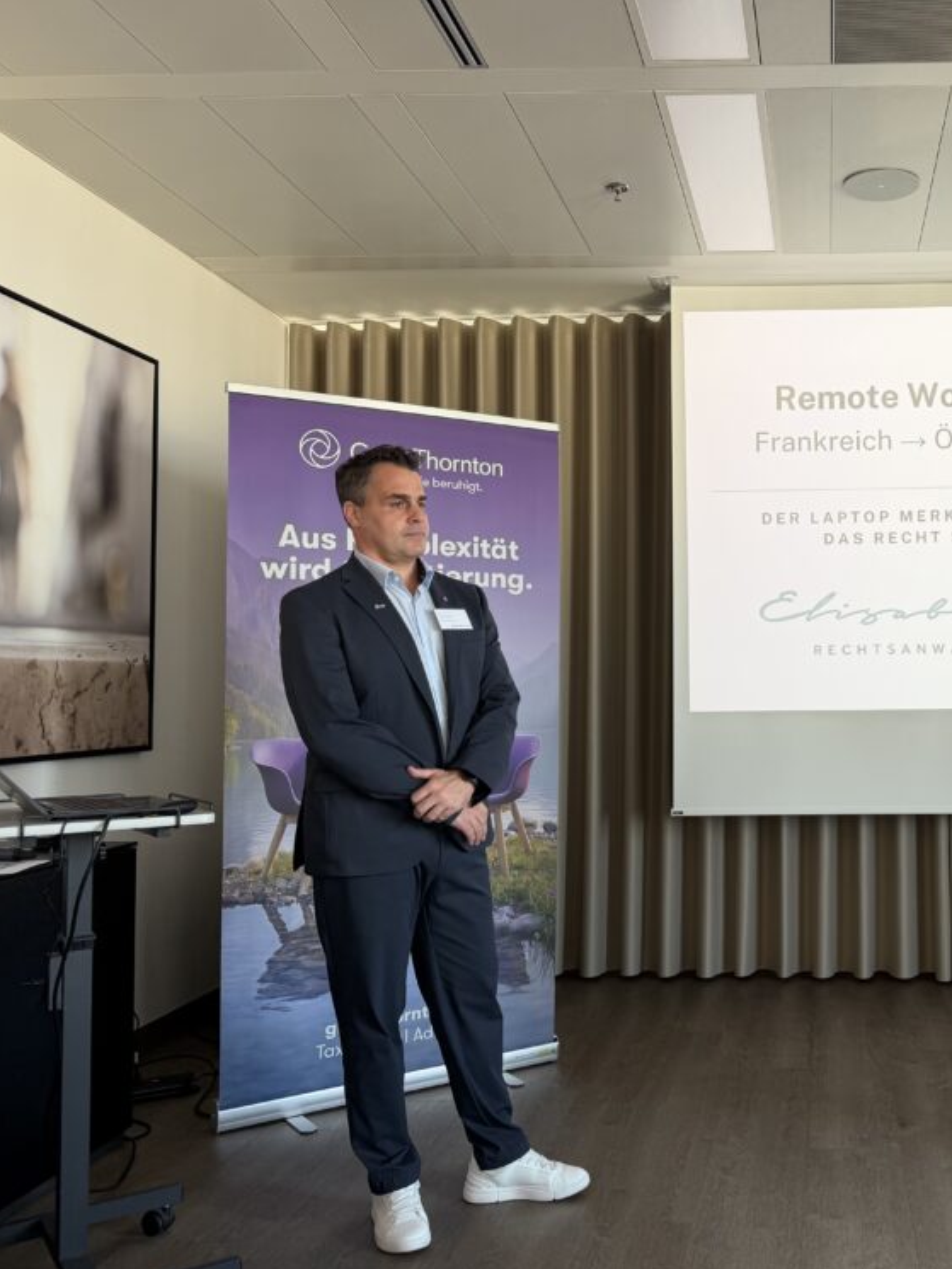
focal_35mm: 33
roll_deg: +0.7
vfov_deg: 55.3
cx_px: 802
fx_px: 1210
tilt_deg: +2.4
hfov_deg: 40.6
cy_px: 623
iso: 80
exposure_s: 1/90
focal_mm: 6.76
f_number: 1.78
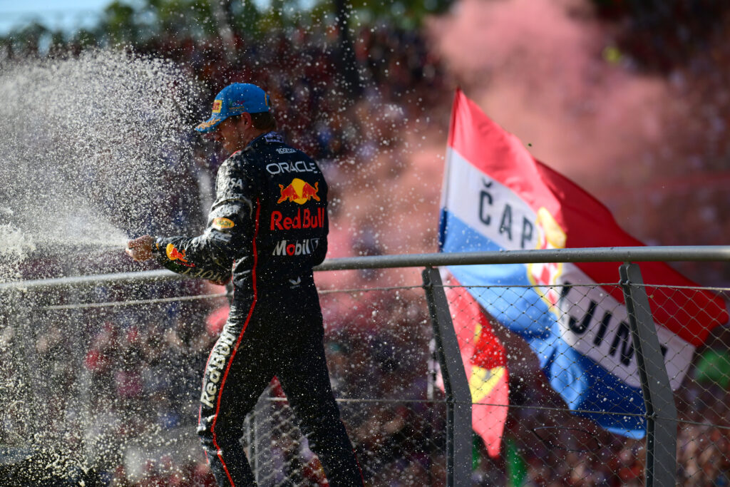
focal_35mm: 85
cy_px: 244
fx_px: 1724
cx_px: 365
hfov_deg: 23.9
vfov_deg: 16.1
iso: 400
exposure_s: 1/16000
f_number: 1.8
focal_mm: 85
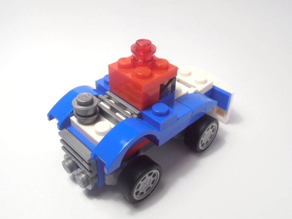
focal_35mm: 37
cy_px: 110
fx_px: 312
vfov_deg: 38.7
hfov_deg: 50.1
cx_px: 146
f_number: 3.9
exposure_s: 1/50
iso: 80
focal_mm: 6.61
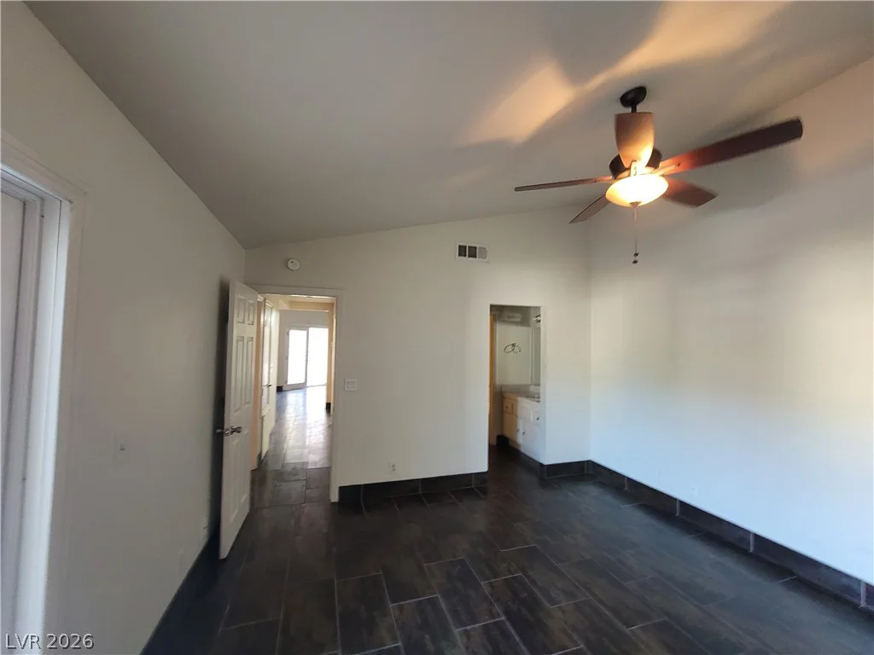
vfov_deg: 89.9
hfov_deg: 106.2
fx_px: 328
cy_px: 328
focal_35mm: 13
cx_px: 437
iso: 320
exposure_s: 1/30
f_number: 2.2
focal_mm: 2.2
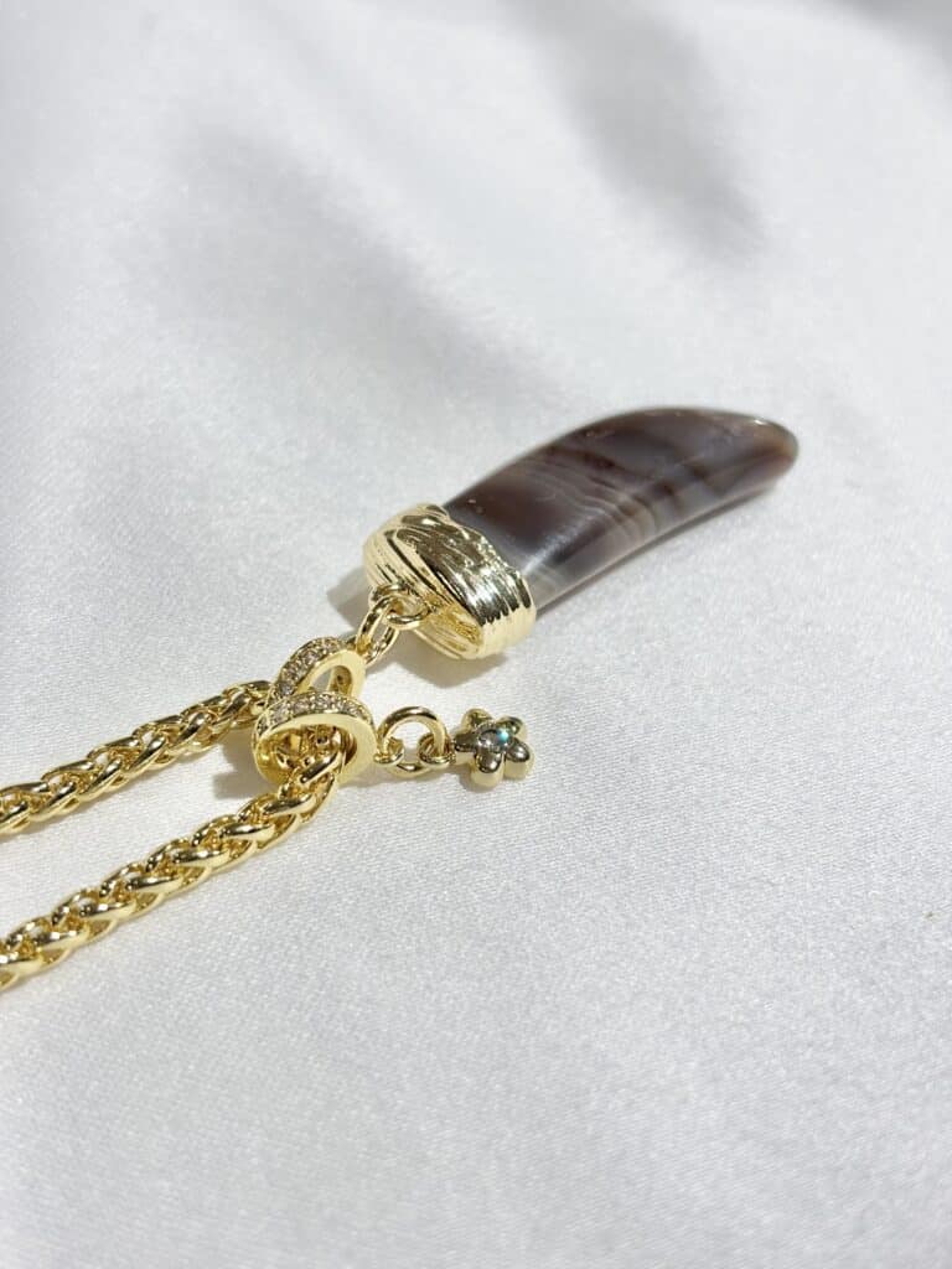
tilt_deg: -45.7
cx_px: 476
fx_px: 1907
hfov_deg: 28.0
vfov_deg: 36.8
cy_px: 634
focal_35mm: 52
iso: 32
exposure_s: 1/358
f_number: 1.6
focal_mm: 5.96
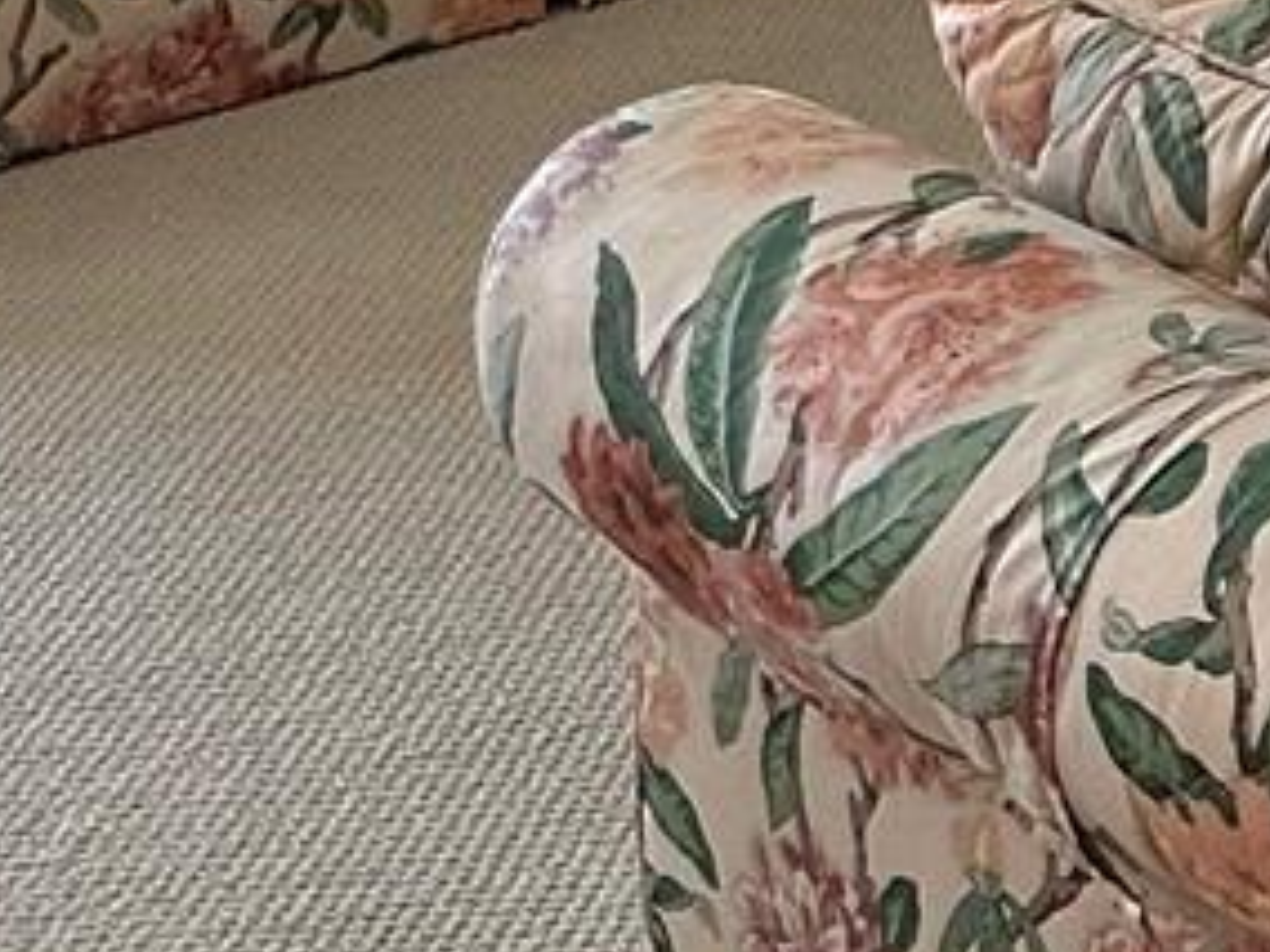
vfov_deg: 9.7
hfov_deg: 12.7
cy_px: -1310
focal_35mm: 135
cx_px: 2585
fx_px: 4953
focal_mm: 6.86
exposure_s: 1/120
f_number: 1.78
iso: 200
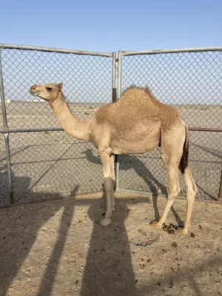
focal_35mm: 25
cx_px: 111
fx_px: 214
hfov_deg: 54.9
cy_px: 148
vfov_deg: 69.4
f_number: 1.6
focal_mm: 5.1
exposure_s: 1/3663
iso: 32
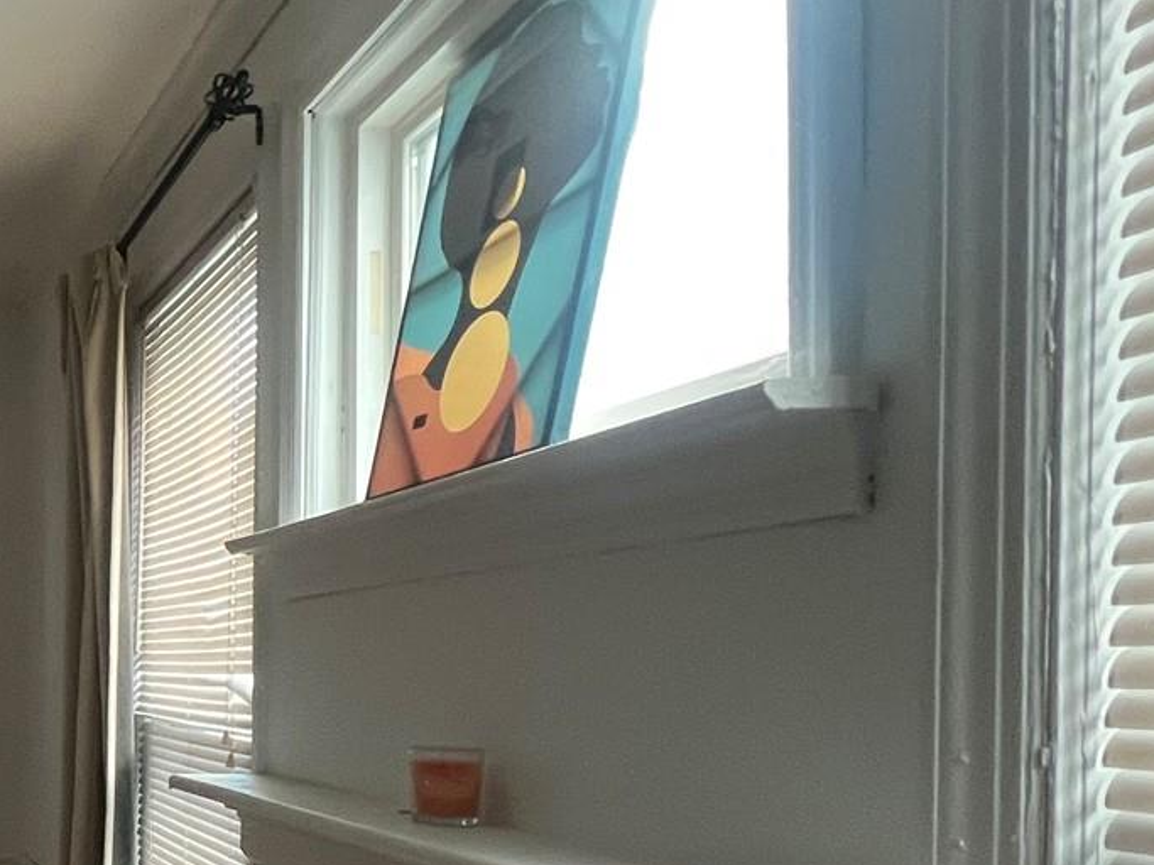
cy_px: 672
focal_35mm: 39
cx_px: -313
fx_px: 1300
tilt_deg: +0.3
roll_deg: -0.8
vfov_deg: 35.8
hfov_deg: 34.9
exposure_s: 1/62
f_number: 1.8
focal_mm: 1.57
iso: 250
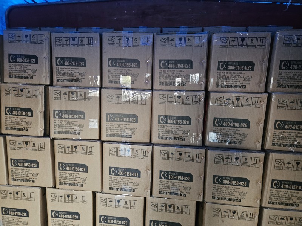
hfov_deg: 73.9
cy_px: 113
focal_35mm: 23
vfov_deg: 58.9
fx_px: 201
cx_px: 151
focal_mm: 5.4
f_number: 1.8
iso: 640
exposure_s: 1/25
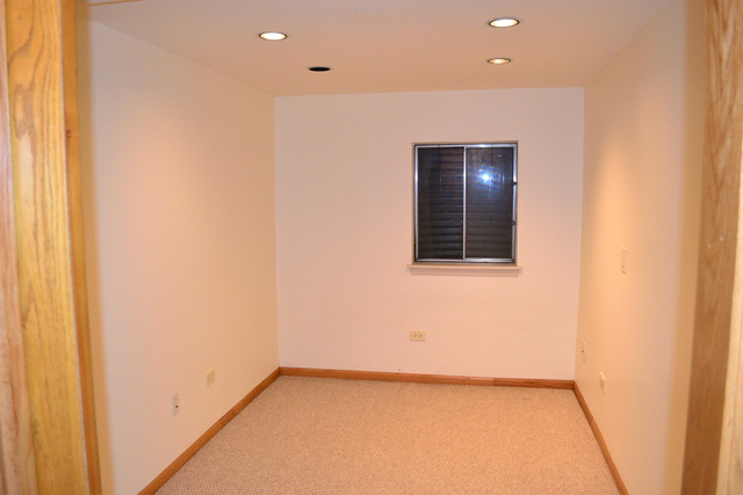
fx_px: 557
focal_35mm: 27
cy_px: 248
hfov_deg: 67.4
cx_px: 372
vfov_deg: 48.0
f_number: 4.5
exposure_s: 1/80
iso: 1600
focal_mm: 18
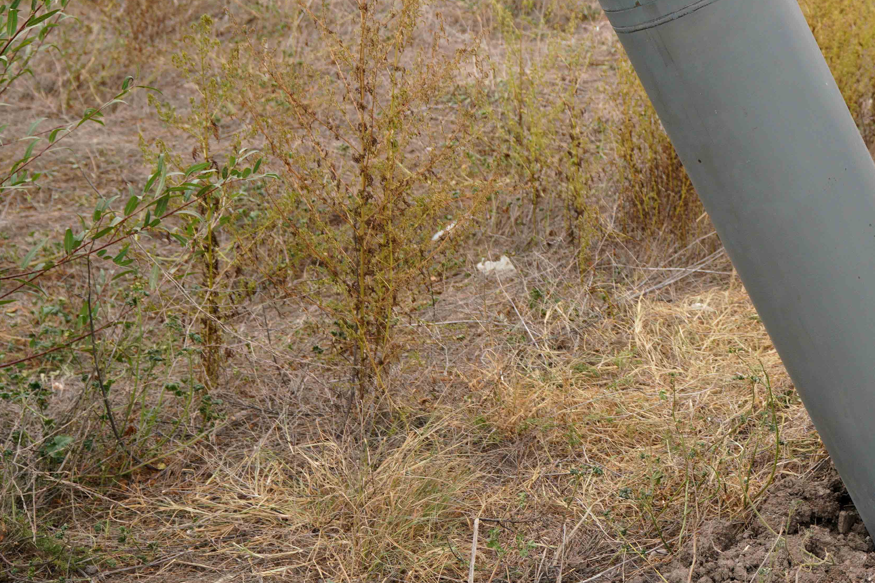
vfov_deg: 15.5
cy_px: -55
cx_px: 980
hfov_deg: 22.2
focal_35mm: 86
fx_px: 2090
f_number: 4.5
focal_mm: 36
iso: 640
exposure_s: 1/1600
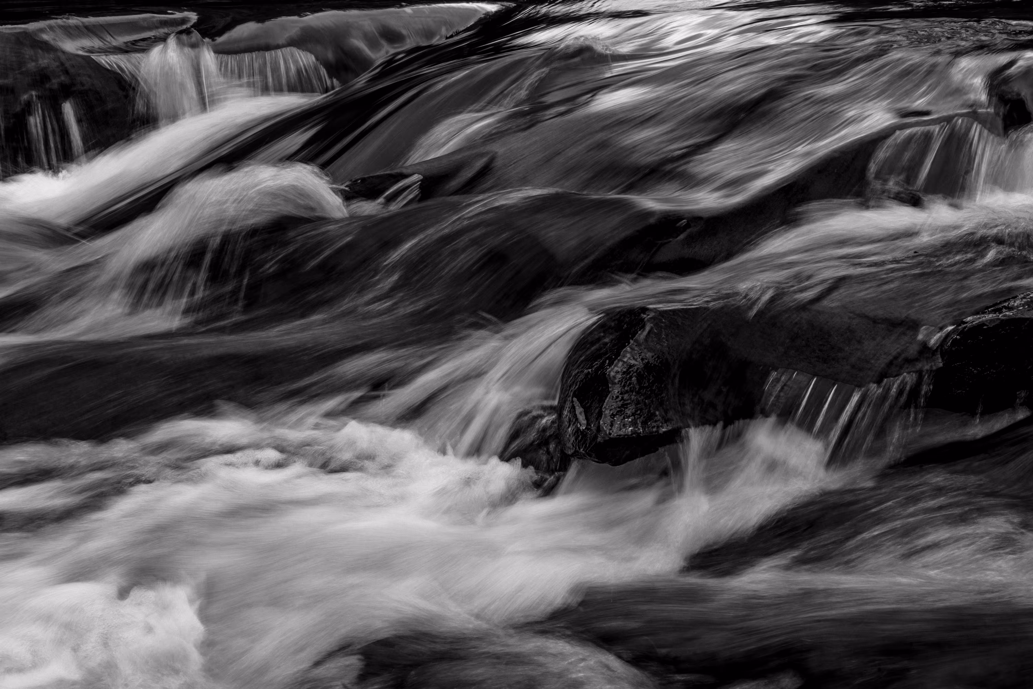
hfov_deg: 51.9
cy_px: 344
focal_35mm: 37
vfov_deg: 35.9
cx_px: 516
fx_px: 1062
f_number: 20
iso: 50
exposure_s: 1/13
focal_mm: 37
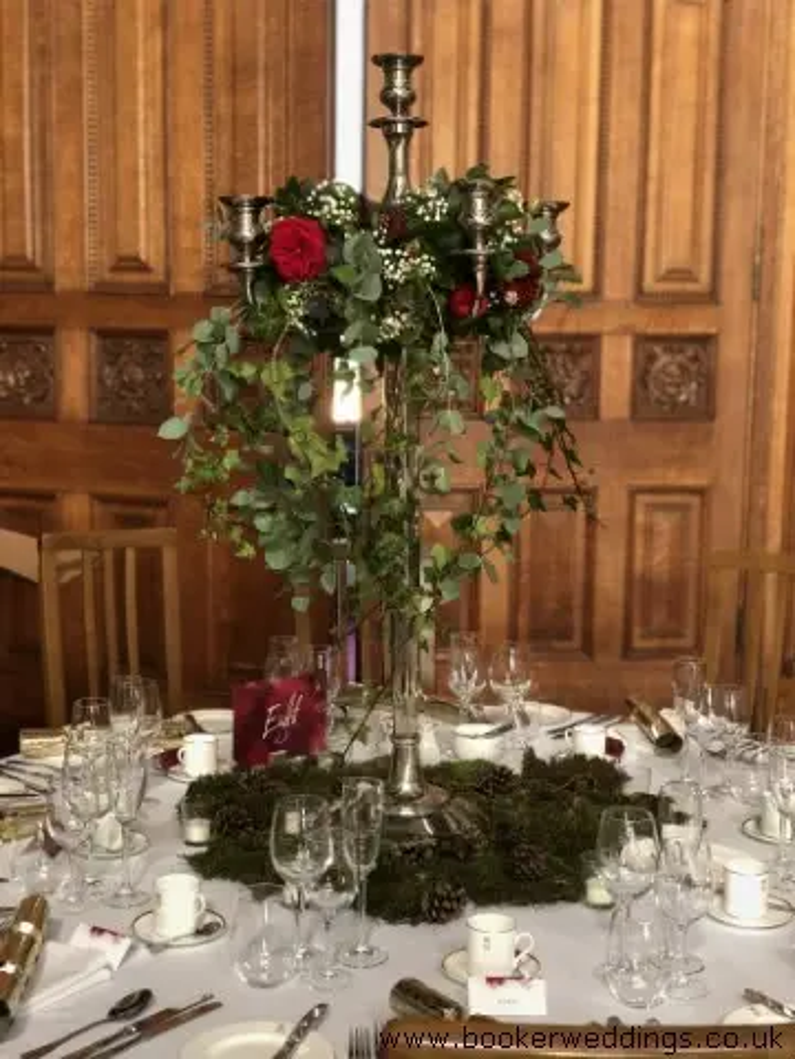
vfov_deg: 36.8
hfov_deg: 28.0
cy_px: 530
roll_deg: +0.2
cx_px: 398
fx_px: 1592
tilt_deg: -7.0
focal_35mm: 52
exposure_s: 1/14
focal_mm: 6
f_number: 2.4
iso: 160
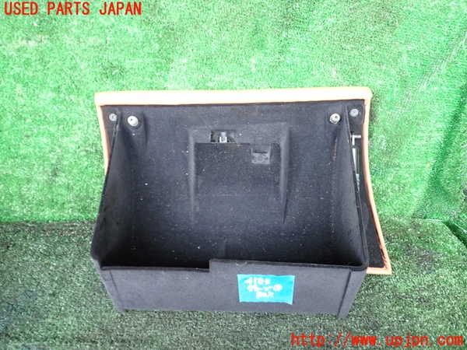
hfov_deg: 60.0
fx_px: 405
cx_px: 234
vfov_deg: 46.8
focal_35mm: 30
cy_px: 175
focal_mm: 5.4
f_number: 2.3
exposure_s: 1/30
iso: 500
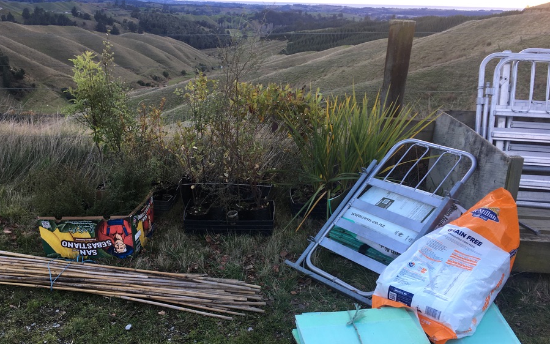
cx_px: 237
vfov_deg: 36.2
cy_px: 203
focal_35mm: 35
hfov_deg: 55.1
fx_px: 525
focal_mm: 4.15
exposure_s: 1/50
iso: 25
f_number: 2.2
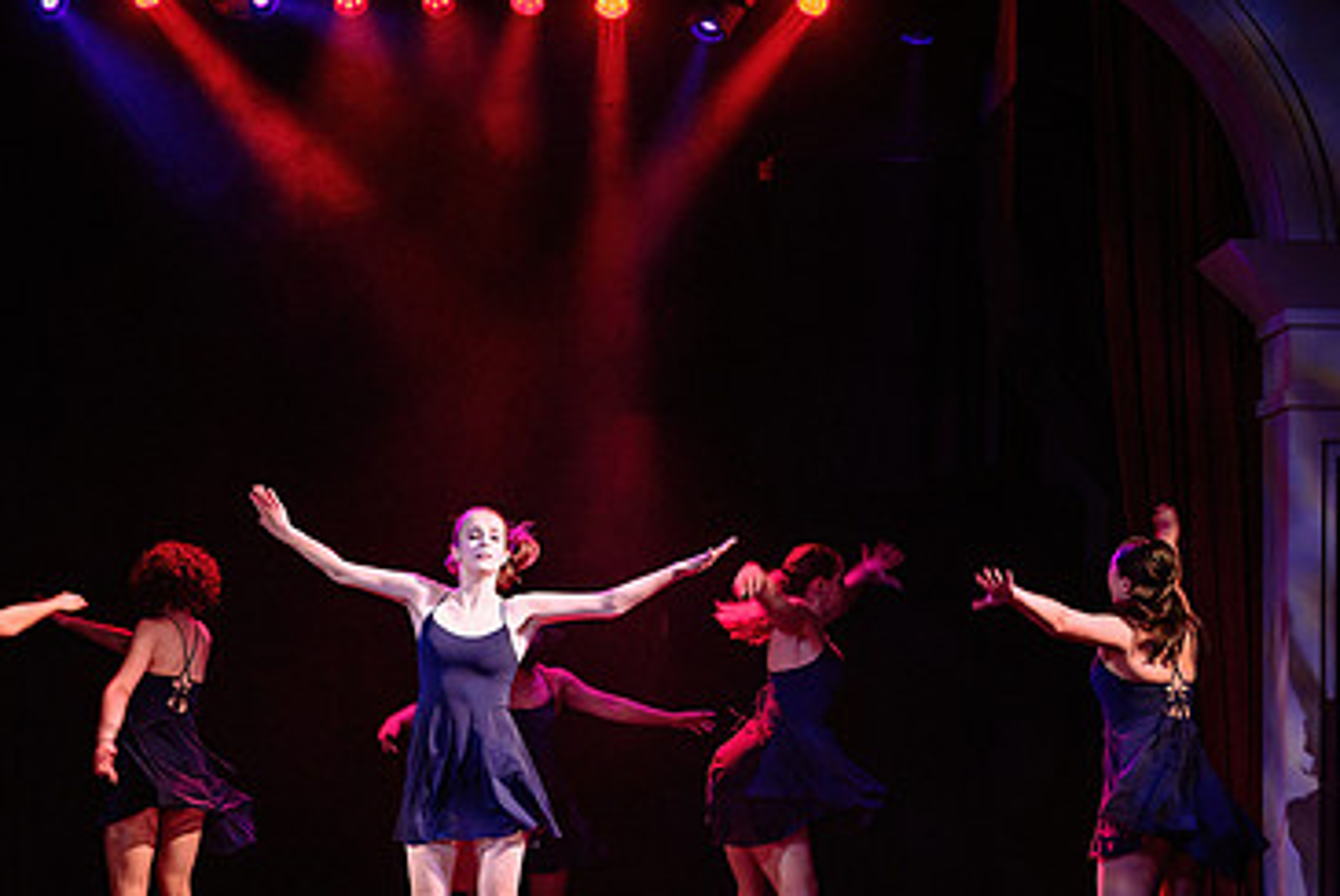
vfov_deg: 10.2
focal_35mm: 135
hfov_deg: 15.1
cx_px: 444
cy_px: 578
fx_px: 5029
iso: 1600
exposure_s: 1/200
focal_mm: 85
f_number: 2.8
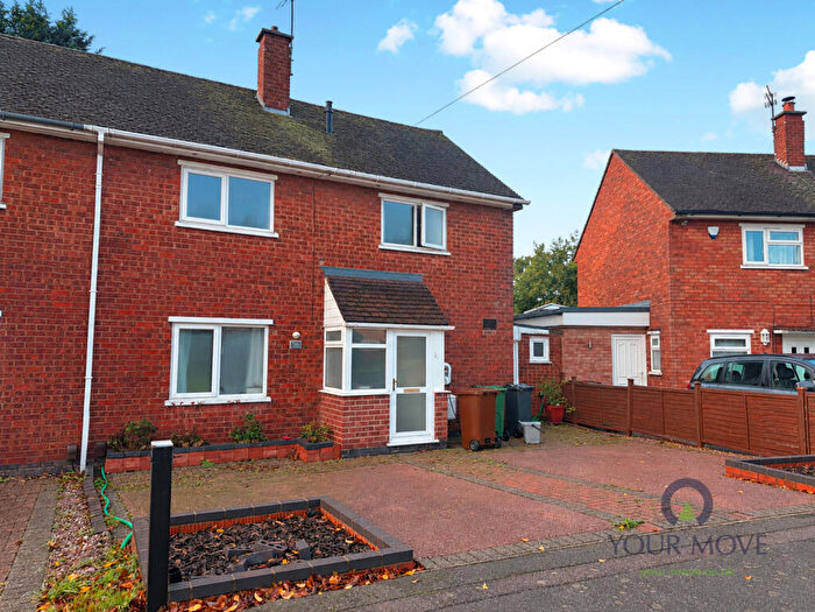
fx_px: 565
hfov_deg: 71.6
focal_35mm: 24
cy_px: 306
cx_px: 408
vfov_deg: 56.8
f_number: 1.8
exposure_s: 1/1250
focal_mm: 6.76
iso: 100
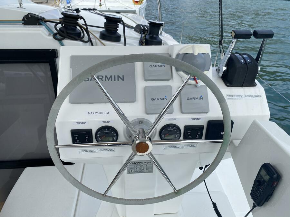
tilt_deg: -31.8
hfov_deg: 67.3
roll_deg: -2.4
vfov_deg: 53.1
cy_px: 108
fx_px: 218
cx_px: 145
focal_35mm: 26
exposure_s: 1/1727
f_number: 1.8
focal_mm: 4.25
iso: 32
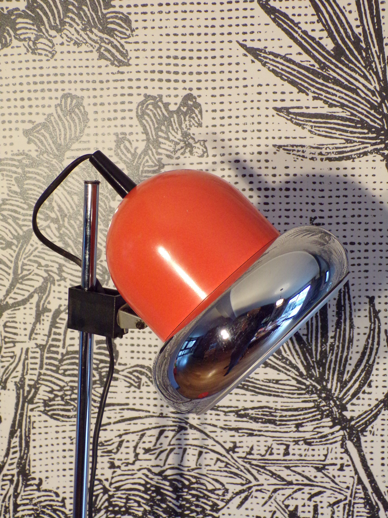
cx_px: 194
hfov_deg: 29.7
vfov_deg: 38.9
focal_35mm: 49
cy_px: 259
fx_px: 732
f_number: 3.5
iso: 489
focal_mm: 8.7
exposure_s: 1/17
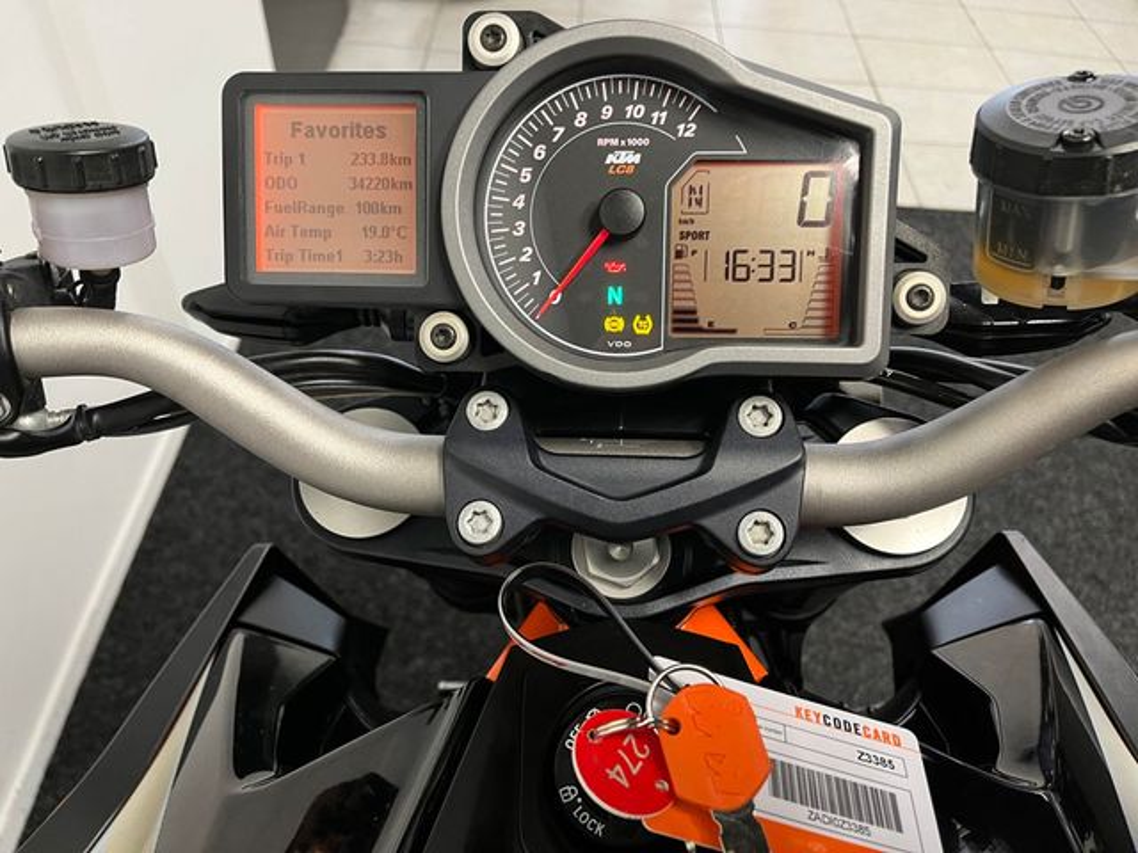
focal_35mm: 26
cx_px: 569
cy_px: 426
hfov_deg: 67.3
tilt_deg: -49.0
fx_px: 855
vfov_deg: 53.1
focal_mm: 5.1
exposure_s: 1/50
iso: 100
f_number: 1.6
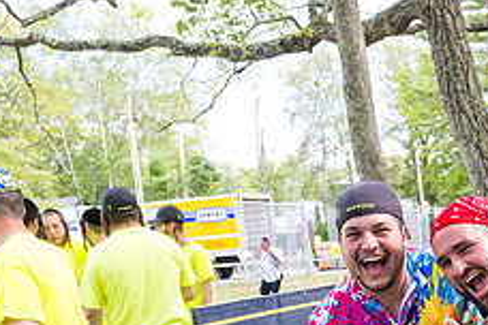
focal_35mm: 56
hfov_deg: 33.5
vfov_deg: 22.0
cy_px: 409
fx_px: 759
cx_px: 454
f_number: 4
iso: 720
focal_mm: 22
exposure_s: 1/500
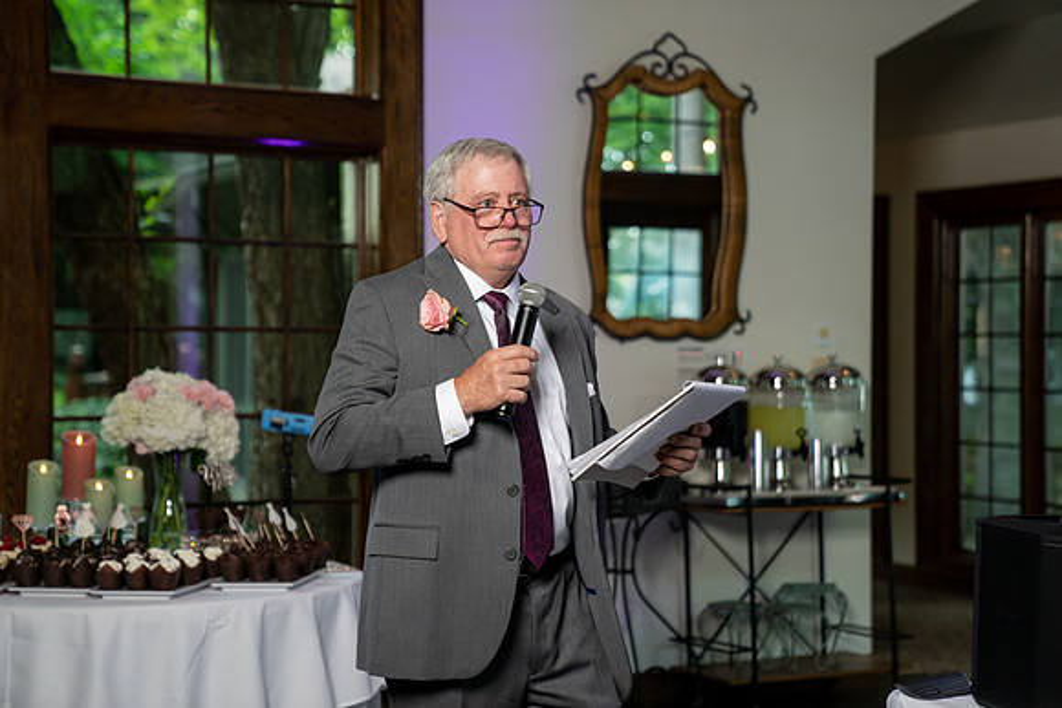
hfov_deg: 28.7
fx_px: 2077
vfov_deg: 19.4
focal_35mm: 70
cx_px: 531
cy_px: 354
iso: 500
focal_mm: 70
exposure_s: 1/200
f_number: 2.8
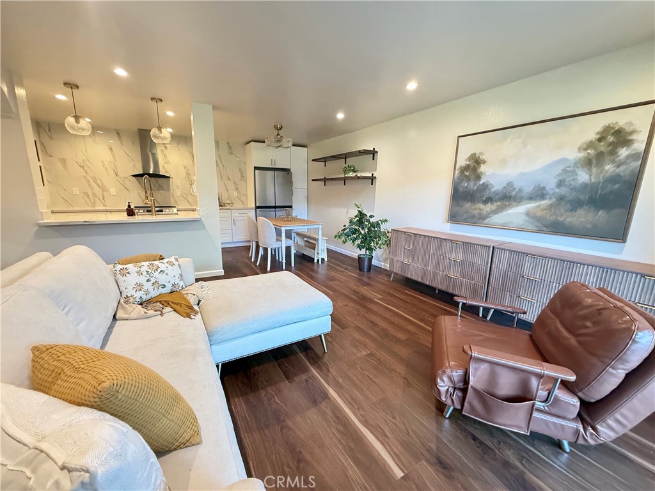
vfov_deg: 85.7
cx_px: 328
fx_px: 265
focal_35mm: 14
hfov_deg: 102.1
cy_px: 246
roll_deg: -0.9
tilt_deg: -11.8
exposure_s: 1/60
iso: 640
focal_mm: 2.22
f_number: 2.2
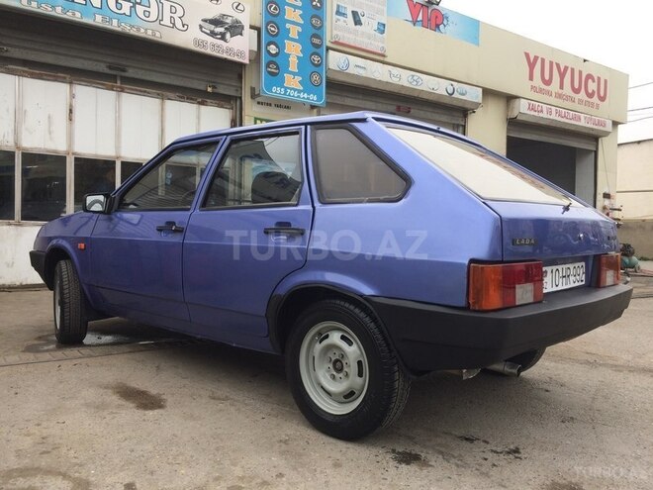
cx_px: 326
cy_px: 245
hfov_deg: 61.7
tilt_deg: -2.1
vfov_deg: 48.2
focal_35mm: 29
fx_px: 547
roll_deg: -0.2
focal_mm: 4.15
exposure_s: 1/483
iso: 32
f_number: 2.2
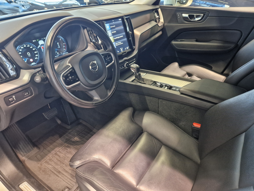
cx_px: 127
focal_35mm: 23
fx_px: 169
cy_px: 96
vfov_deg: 58.9
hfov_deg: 73.9
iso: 400
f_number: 1.8
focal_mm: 5.4
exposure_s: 1/100
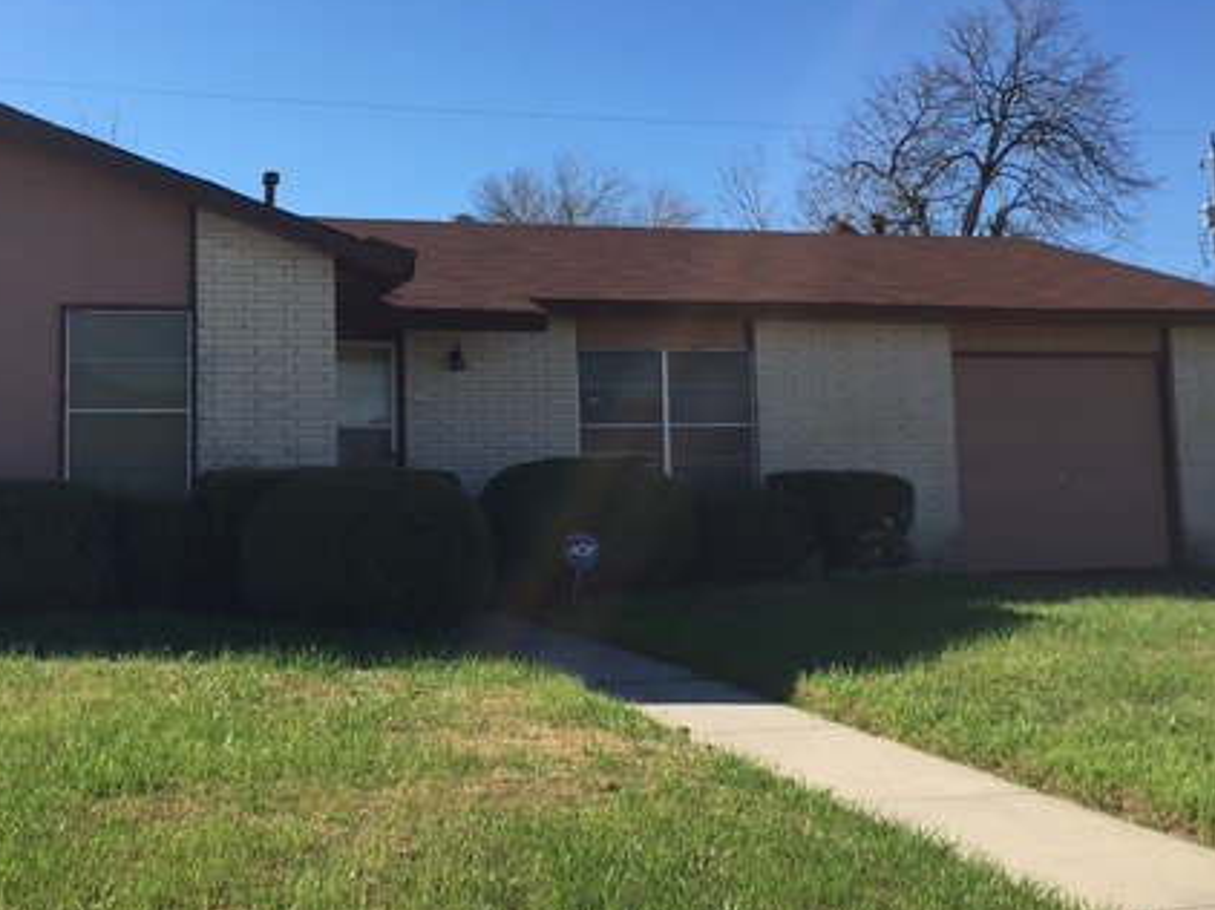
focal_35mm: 44
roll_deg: -0.2
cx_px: 461
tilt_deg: +5.3
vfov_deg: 32.8
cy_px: 374
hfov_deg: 42.7
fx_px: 1543
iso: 32
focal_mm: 4.15
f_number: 2.2
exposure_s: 1/1522
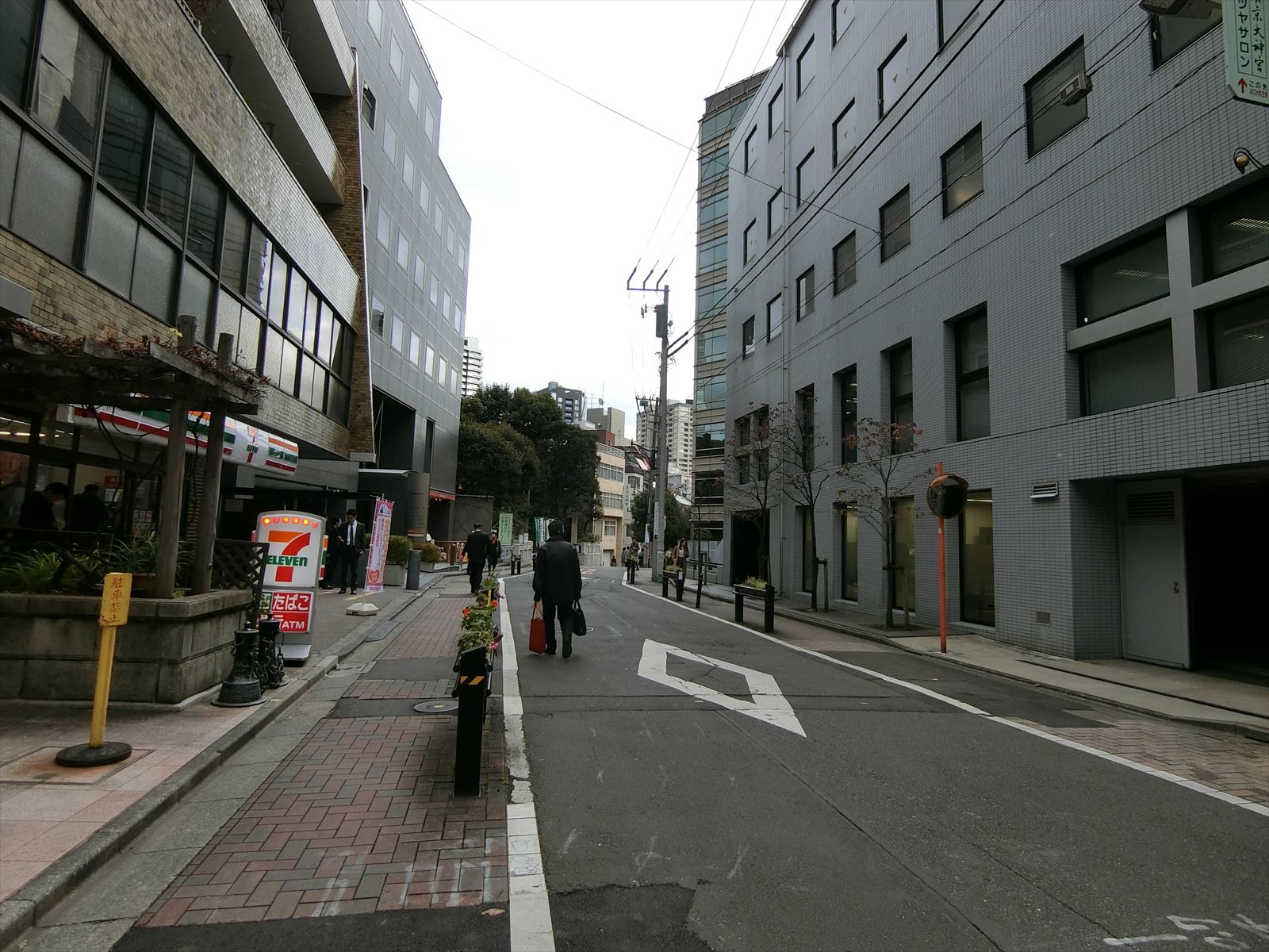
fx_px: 697
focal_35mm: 19
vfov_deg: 68.7
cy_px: 476
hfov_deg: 84.7
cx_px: 634
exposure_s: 1/400
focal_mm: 4.06
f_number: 2.7
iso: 80
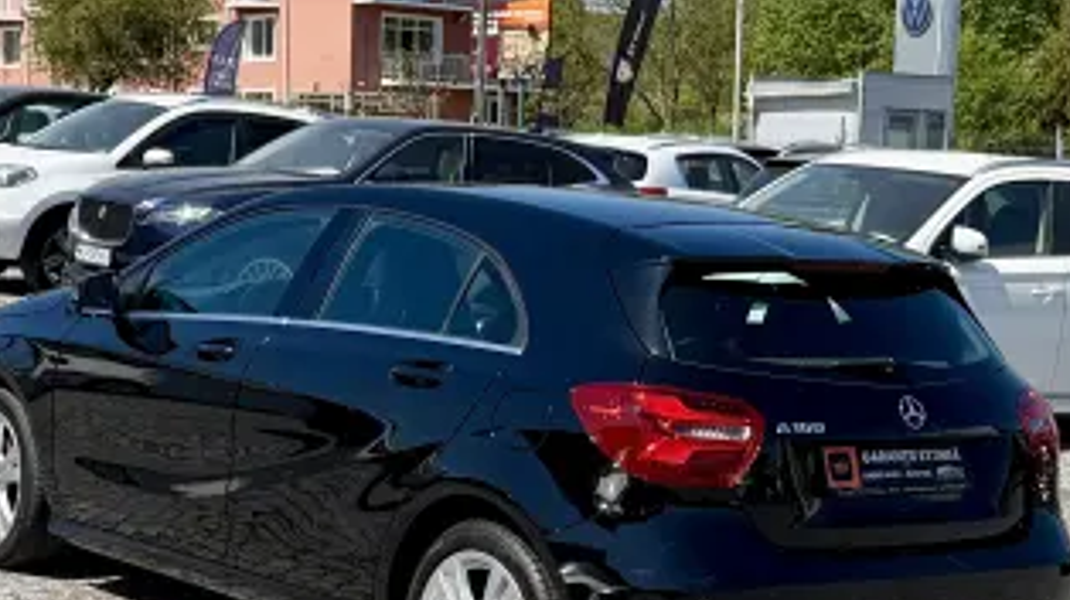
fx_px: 850
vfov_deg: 37.8
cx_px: 498
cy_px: 457
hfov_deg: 64.3
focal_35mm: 30
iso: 80
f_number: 1.78
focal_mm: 6.76
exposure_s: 1/4405
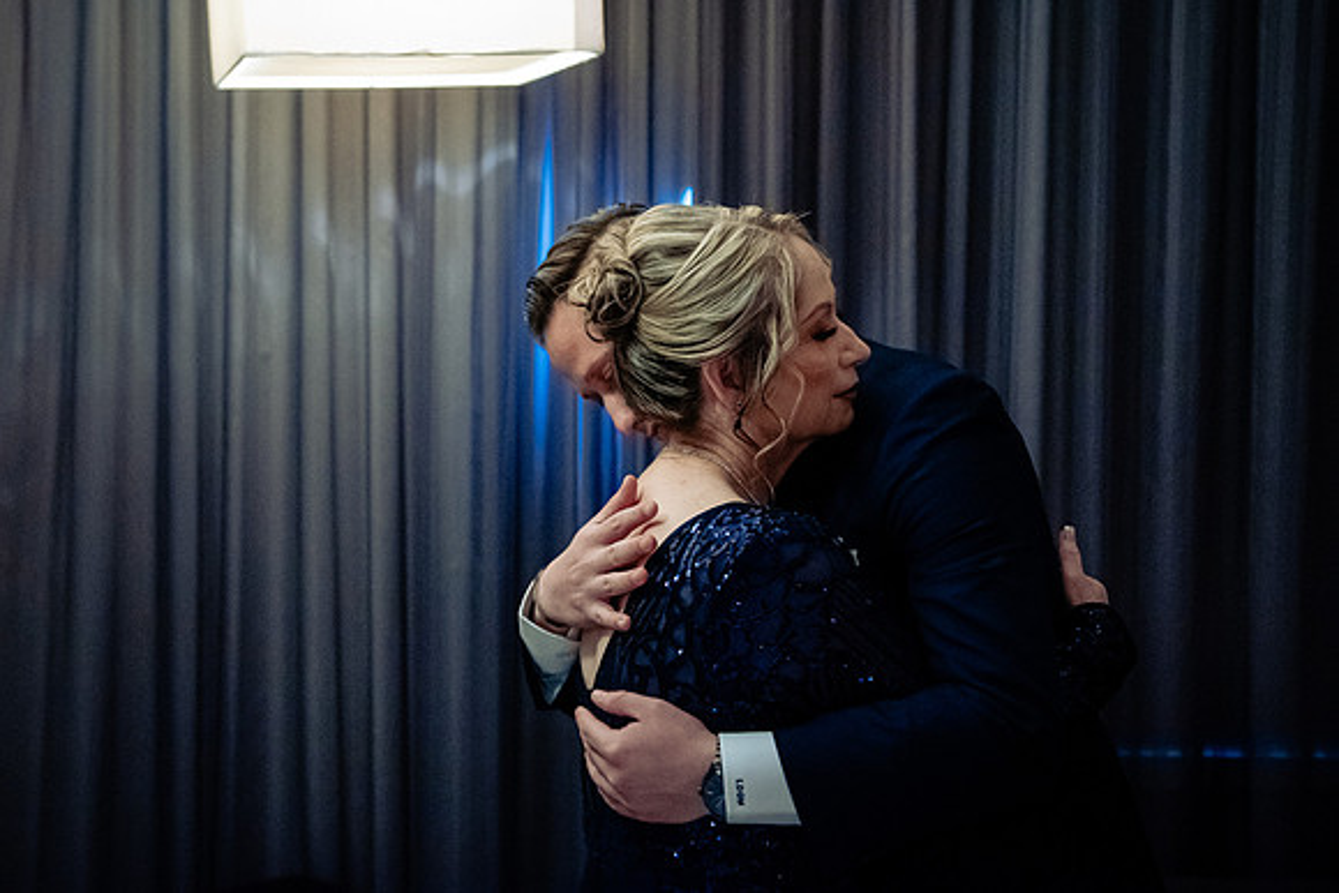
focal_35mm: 49
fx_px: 1808
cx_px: 556
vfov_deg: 27.7
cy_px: 390
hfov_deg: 40.5
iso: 6400
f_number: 2.8
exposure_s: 1/160
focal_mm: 40
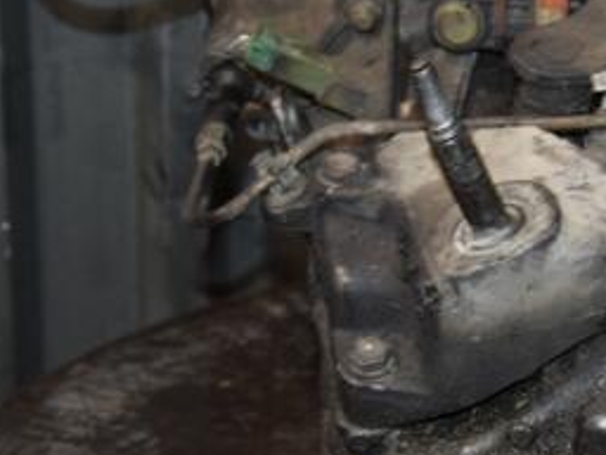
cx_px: 542
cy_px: 204
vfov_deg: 13.7
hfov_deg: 17.9
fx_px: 1891
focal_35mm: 108
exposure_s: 1/60
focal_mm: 32
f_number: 5
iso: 800
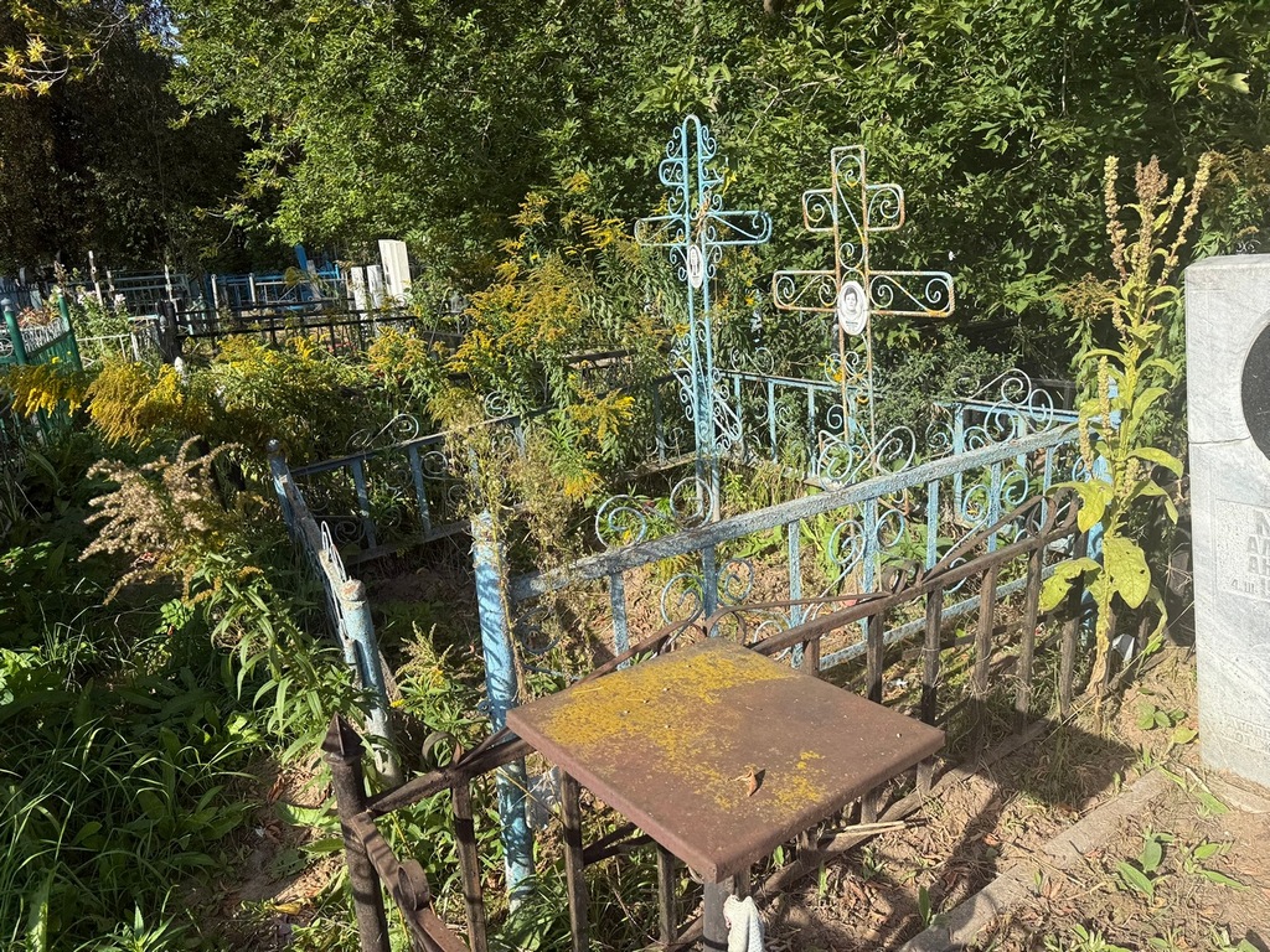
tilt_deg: -14.4
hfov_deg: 71.6
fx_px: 881
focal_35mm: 24
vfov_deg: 56.8
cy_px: 476
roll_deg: +3.0
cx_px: 635
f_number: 1.78
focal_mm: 6.76
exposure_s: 1/1653
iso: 80
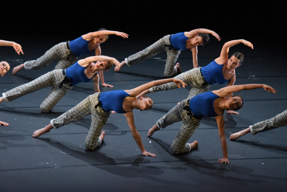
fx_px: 1196
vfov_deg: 9.2
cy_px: 96
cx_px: 144
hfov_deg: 13.7
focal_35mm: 150
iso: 5000
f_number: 5.6
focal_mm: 150
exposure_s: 1/200
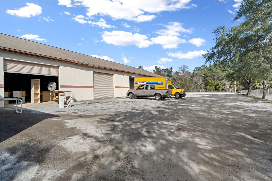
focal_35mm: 18
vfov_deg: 67.4
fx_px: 136
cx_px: 136
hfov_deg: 90.0
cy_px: 90
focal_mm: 18
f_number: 8
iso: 640
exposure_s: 1/80
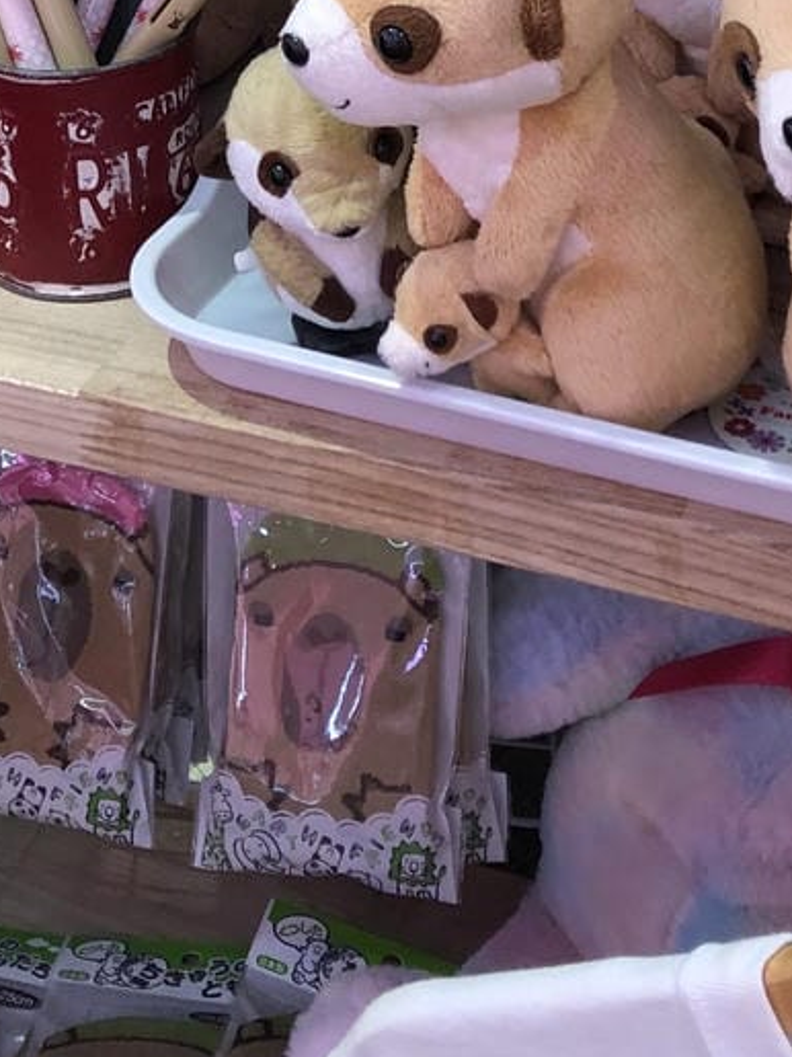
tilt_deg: -12.5
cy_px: -513
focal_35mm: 87
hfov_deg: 16.9
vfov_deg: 19.7
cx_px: 298
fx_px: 2655
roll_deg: +2.6
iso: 32
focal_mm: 3.99
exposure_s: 1/33
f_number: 1.8
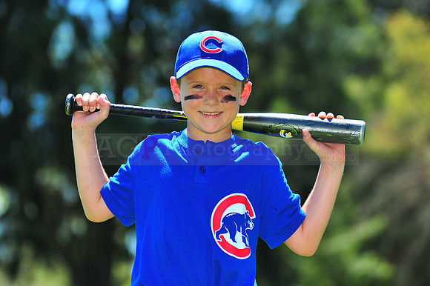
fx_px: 2149
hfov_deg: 11.4
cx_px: 215
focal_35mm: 180
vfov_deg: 7.6
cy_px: 143
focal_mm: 180
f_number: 5
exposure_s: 1/800
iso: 200
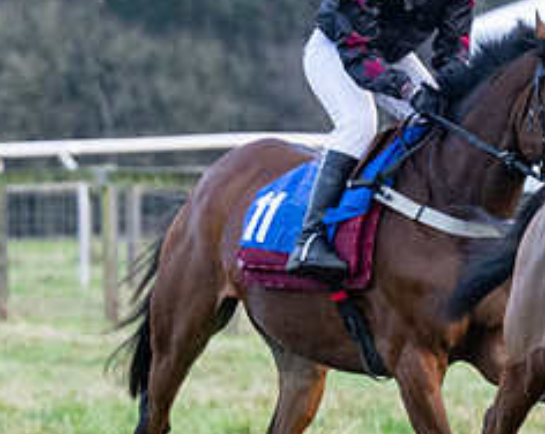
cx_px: 859
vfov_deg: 2.8
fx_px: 8841
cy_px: 245
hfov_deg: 3.5
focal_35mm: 549
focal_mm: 115
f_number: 4
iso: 1250
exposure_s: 1/500
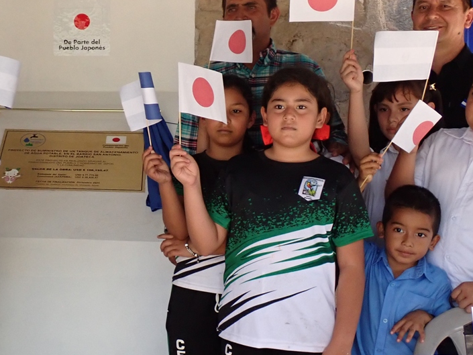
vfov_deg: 21.3
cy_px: 189
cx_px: 91
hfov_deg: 27.6
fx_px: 943
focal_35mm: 69
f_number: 3.5
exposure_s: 1/200
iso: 400
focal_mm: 6.83
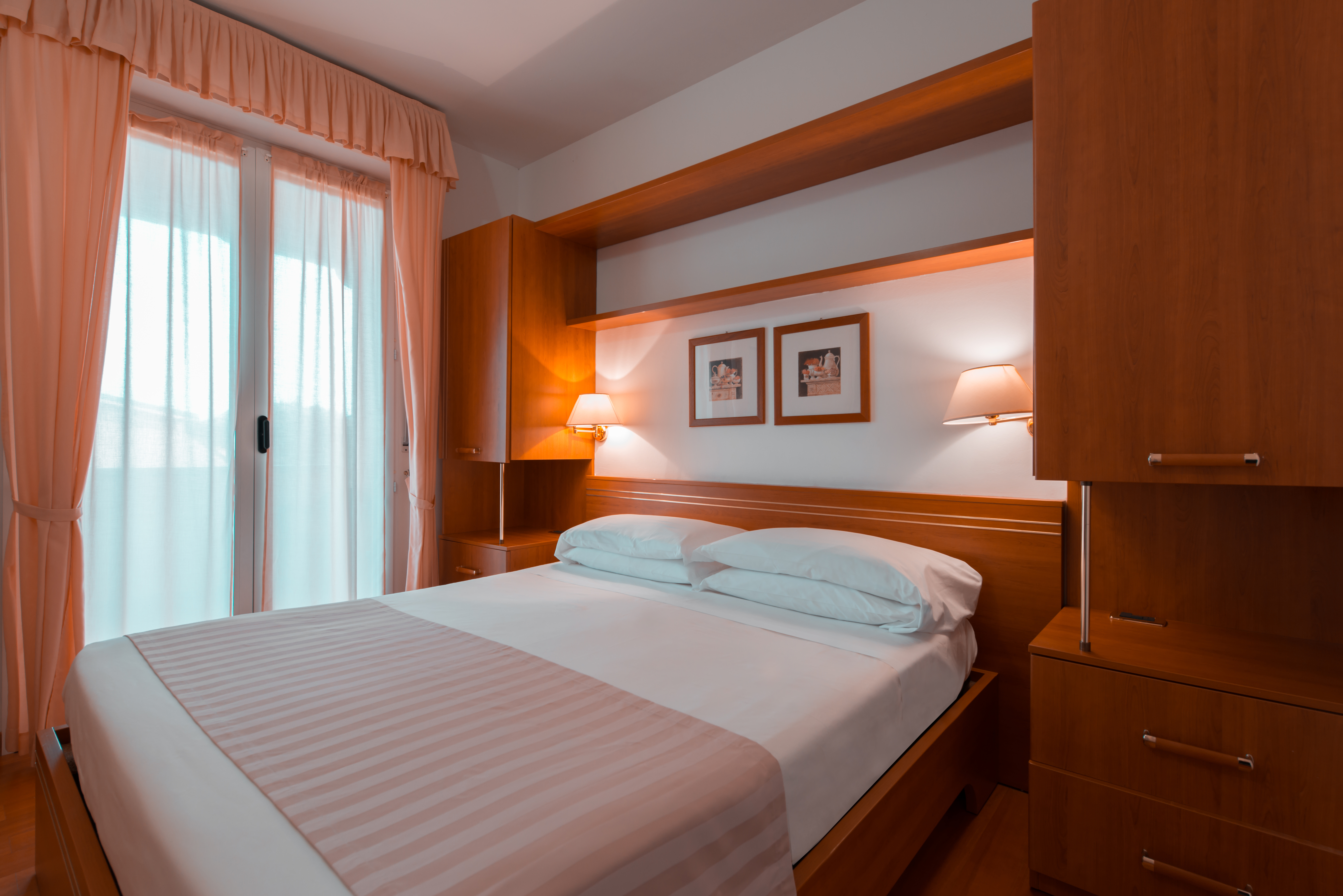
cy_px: 448
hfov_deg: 93.3
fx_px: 634
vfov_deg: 70.5
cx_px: 672
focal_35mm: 17
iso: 200
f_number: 7.1
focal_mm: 17
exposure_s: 1/6
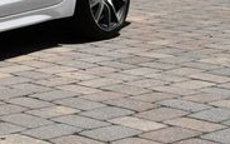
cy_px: -91
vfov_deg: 9.8
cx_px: -158
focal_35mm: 128
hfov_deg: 14.7
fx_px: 802
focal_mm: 18
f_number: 10
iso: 100
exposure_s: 1/400
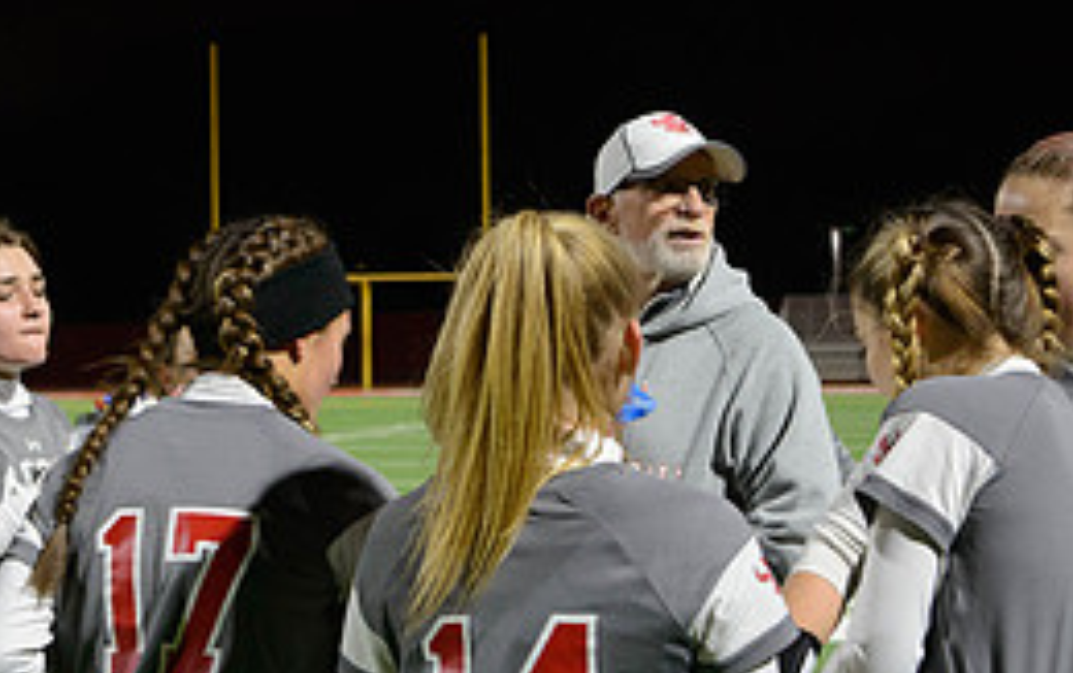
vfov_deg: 12.0
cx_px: 330
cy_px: 551
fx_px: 3190
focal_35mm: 109
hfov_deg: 19.0
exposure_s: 1/100
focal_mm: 48
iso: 1600
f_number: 3.5
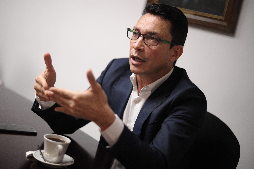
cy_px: 73
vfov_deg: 23.0
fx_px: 416
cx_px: 110
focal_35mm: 59
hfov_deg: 33.9
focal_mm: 50
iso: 1250
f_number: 1.6
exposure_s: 1/500
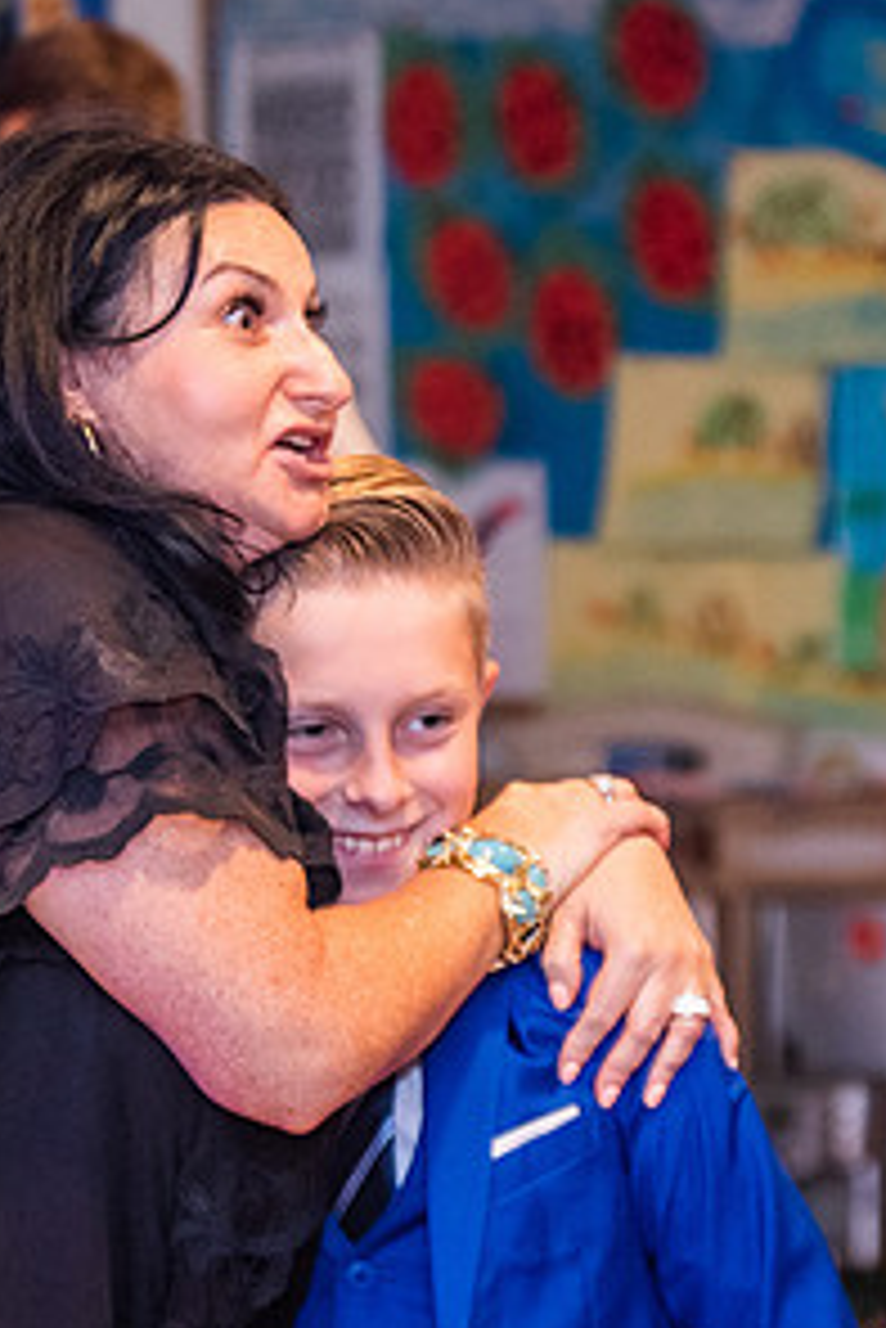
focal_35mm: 162
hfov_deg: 8.5
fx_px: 5973
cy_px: 785
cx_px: 356
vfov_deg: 12.7
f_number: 2.8
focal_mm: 70
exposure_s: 1/200
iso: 3200
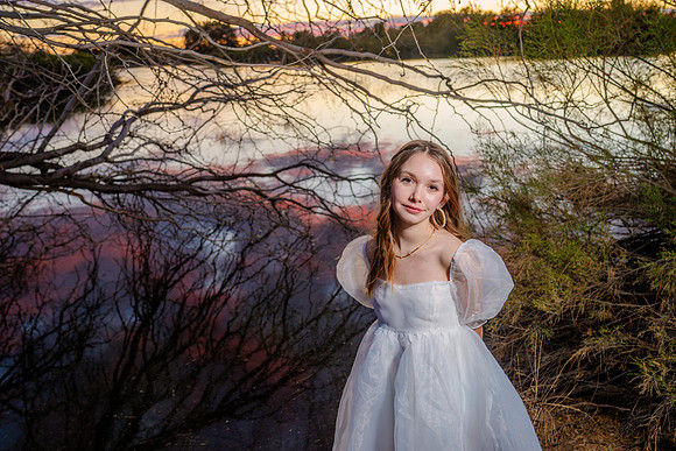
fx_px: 545
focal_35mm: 29
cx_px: 338
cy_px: 226
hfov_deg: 63.6
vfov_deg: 45.0
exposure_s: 1/50
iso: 250
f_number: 4
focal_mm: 29
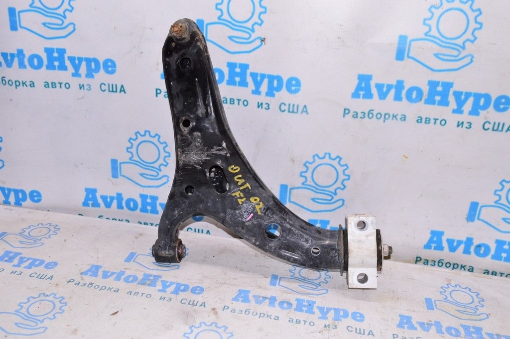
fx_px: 488
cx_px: 255
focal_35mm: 34
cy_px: 170
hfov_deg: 55.1
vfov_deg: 38.3
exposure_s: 1/160
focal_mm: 23
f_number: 8
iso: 1600
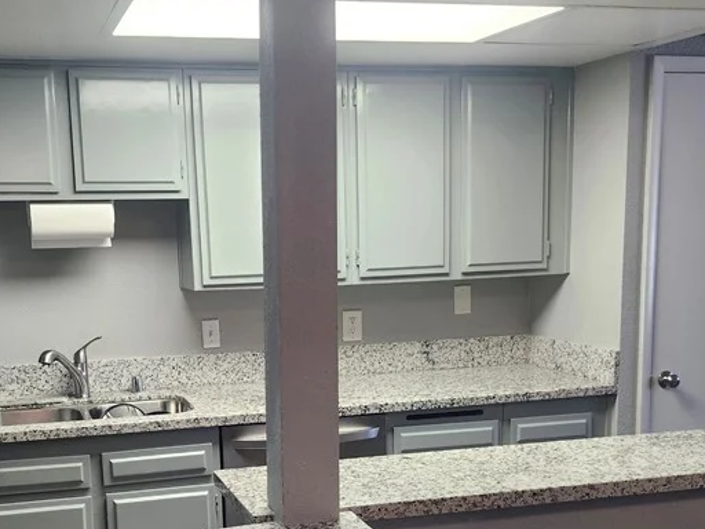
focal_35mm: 46
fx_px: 937
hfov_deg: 41.2
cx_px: 307
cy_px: 391
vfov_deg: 31.0
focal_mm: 5.54
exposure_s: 1/120
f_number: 1.8
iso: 200
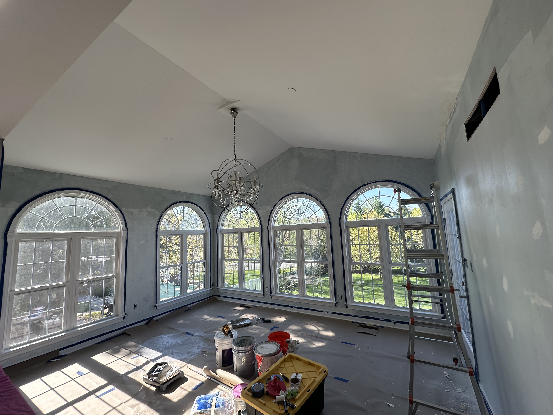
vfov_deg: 85.7
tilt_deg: +6.7
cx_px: 276
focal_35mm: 14
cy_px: 208
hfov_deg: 102.1
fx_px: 224
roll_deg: +1.9
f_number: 2.2
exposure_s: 1/205
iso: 40
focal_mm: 2.22
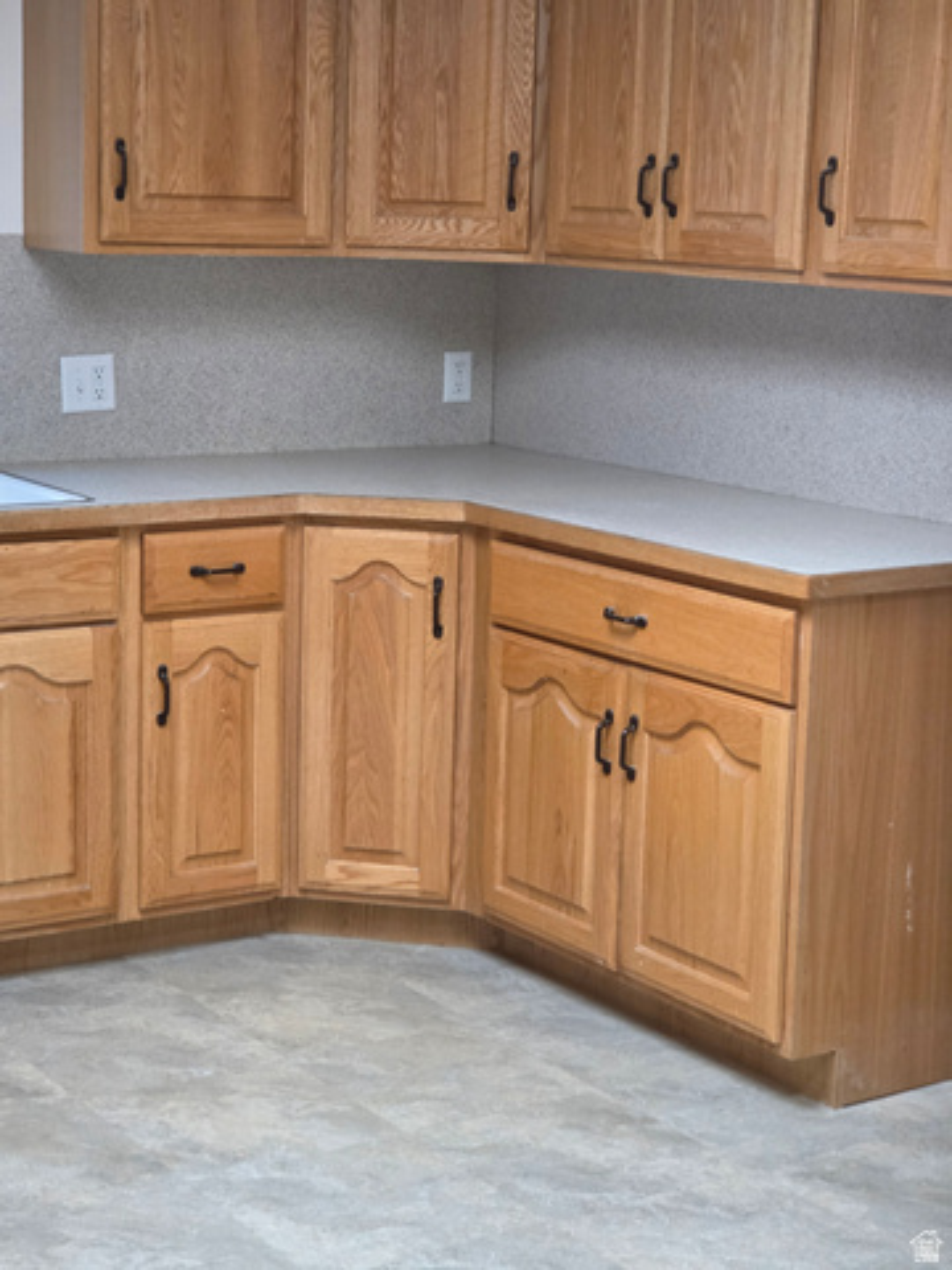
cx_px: 476
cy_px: 635
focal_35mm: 69
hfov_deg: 21.3
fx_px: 2530
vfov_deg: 28.2
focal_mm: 7
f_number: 2.4
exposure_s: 1/66
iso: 125
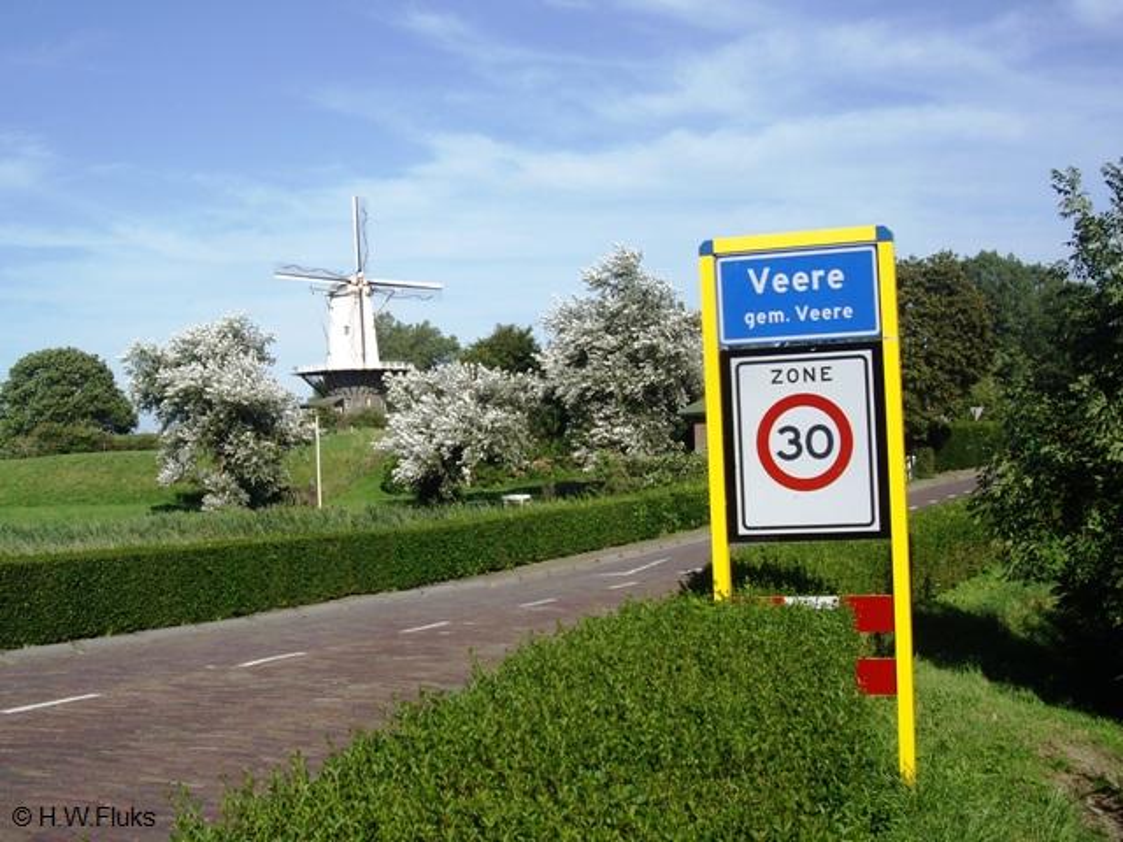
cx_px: 562
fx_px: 1233
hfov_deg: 49.0
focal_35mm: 38
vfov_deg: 37.7
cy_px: 421
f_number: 8
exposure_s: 1/160
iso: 64
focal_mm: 7.9
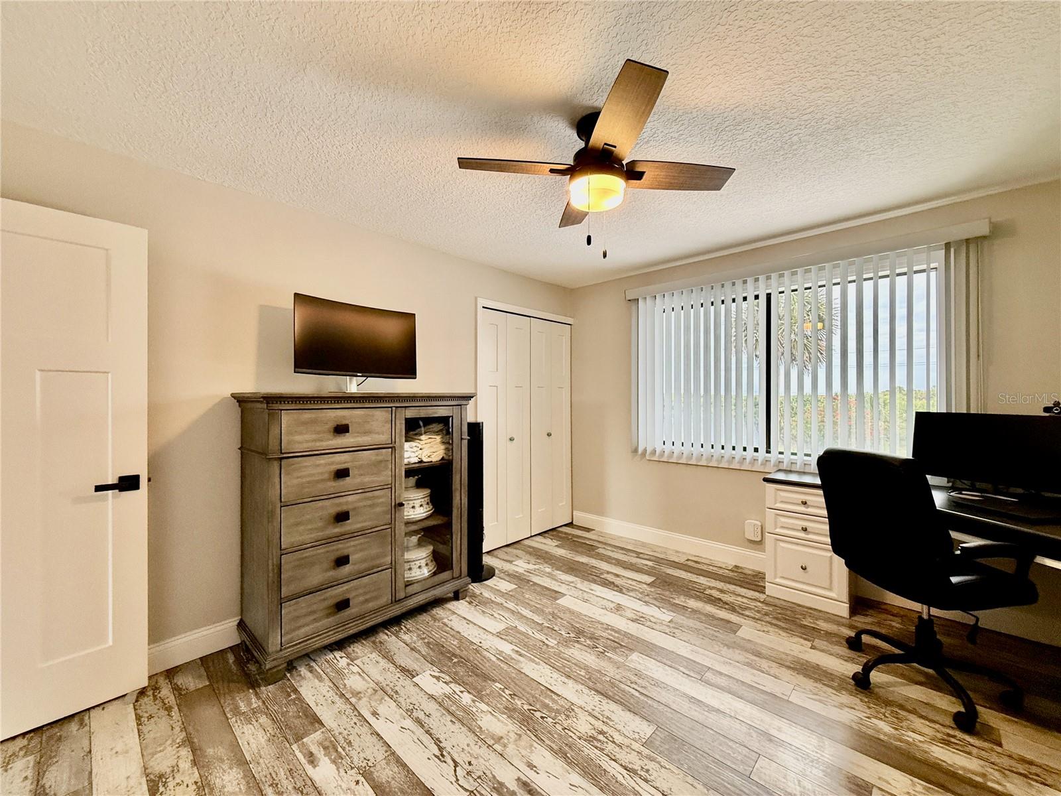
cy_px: 398
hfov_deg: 102.1
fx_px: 429
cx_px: 530
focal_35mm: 14
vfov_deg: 85.7
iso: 400
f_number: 2.2
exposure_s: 1/120
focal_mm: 2.22
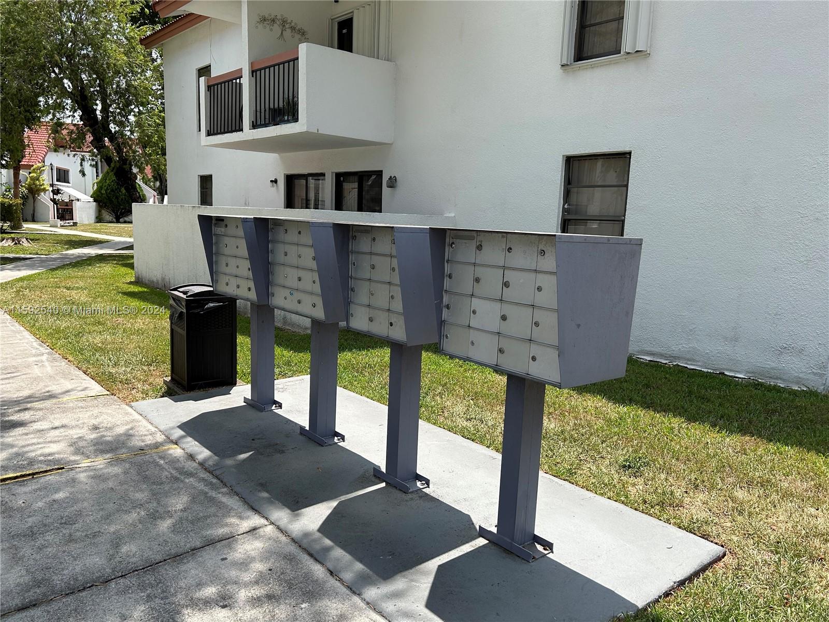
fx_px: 623
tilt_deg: -9.6
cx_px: 414
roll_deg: -1.7
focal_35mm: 26
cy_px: 311
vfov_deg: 53.1
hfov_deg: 67.3
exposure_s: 1/2632
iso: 50
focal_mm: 5.7
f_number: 1.5
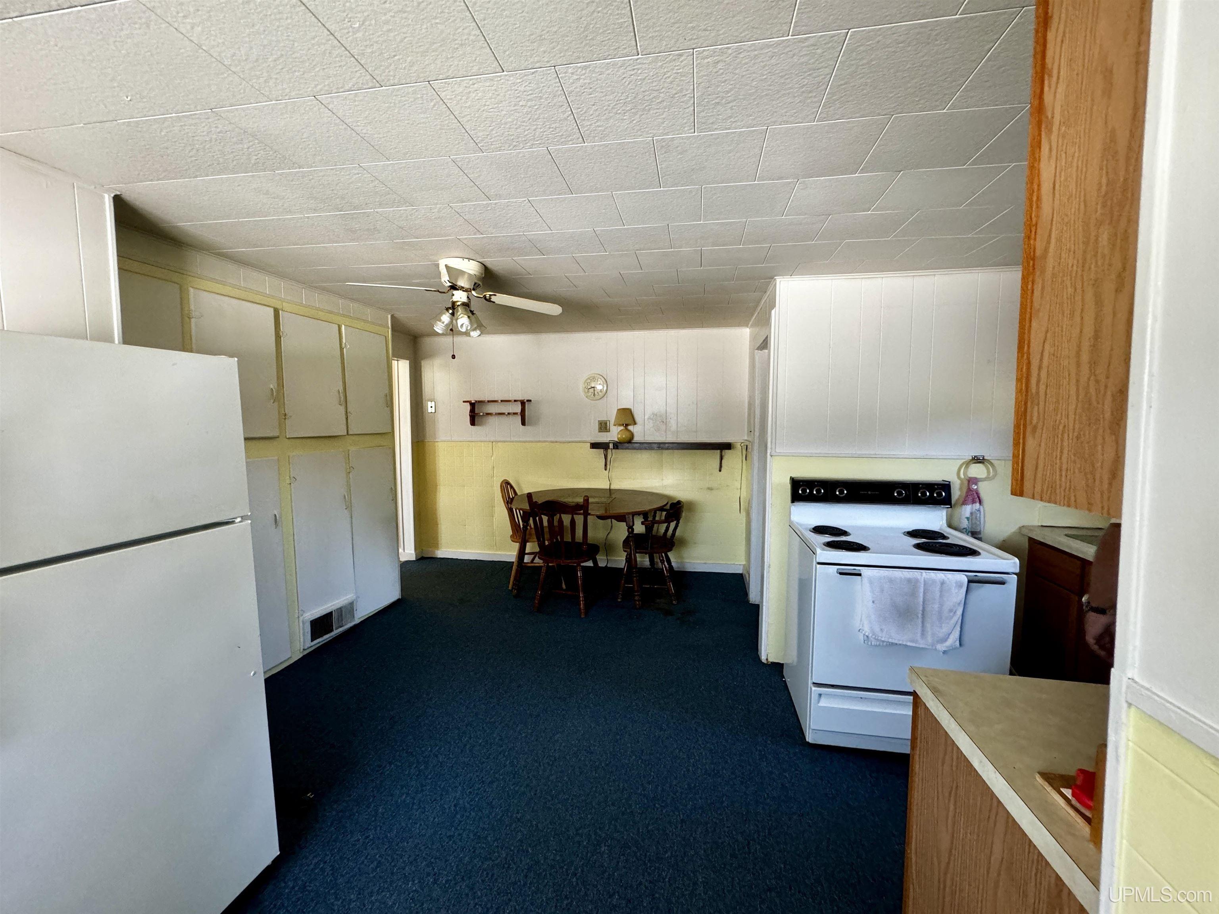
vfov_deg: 85.7
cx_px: 610
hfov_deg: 102.1
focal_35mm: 14
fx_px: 493
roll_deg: +0.0
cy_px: 457
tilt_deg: -5.3
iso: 320
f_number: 2.2
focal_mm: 2.22
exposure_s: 1/69
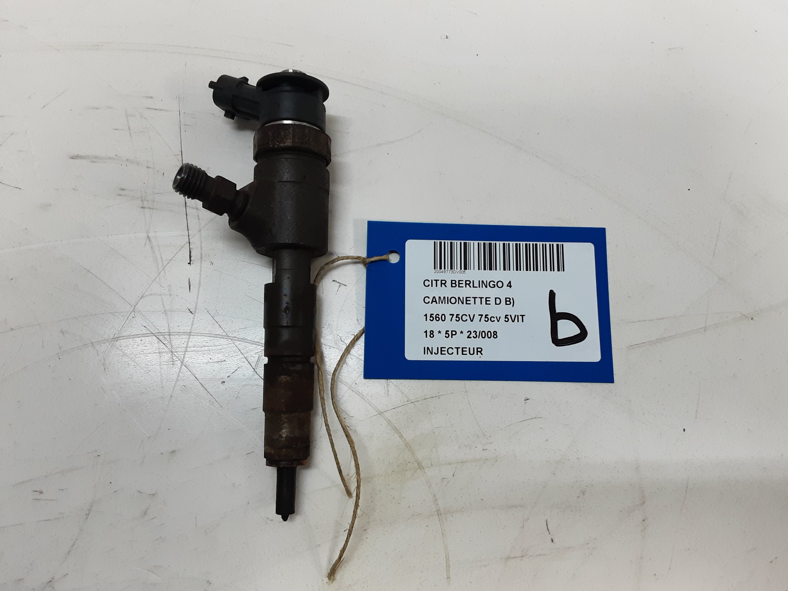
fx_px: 615
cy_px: 296
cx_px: 394
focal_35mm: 27
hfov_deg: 65.3
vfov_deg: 51.4
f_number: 1.9
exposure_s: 1/50
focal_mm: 2.91
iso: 80
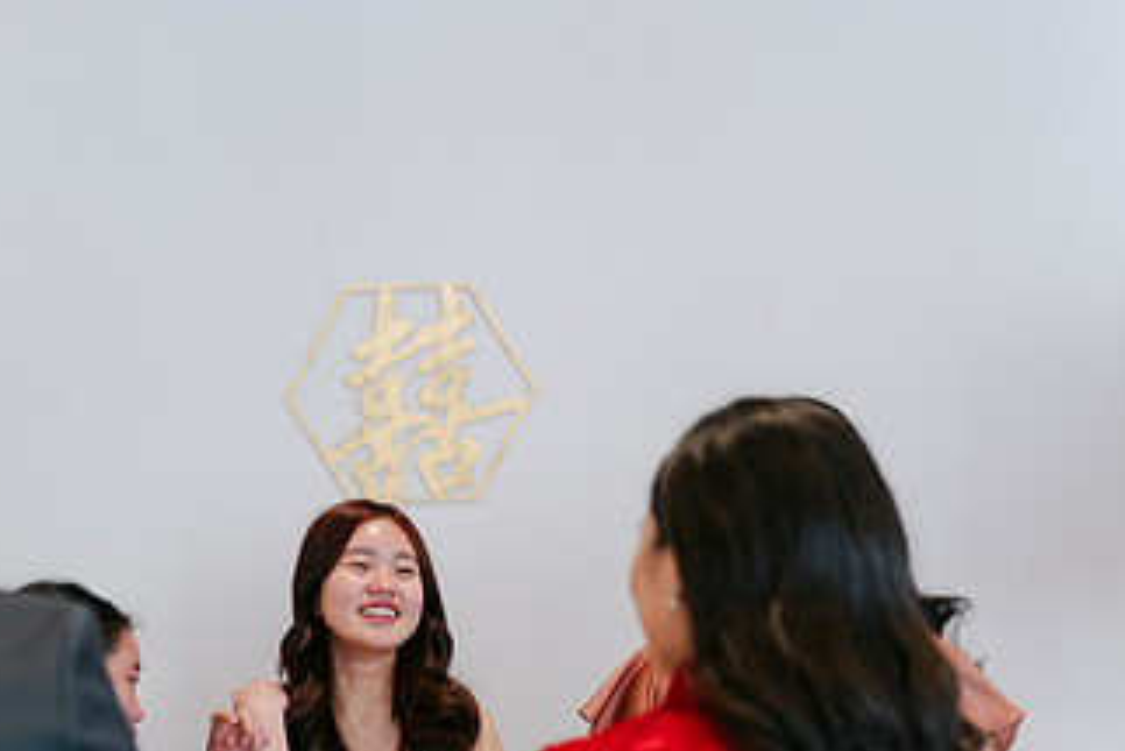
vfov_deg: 21.3
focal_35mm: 63
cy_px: 617
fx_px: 1970
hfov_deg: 31.6
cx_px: 370
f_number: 1.4
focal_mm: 35
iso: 320
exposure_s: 1/125
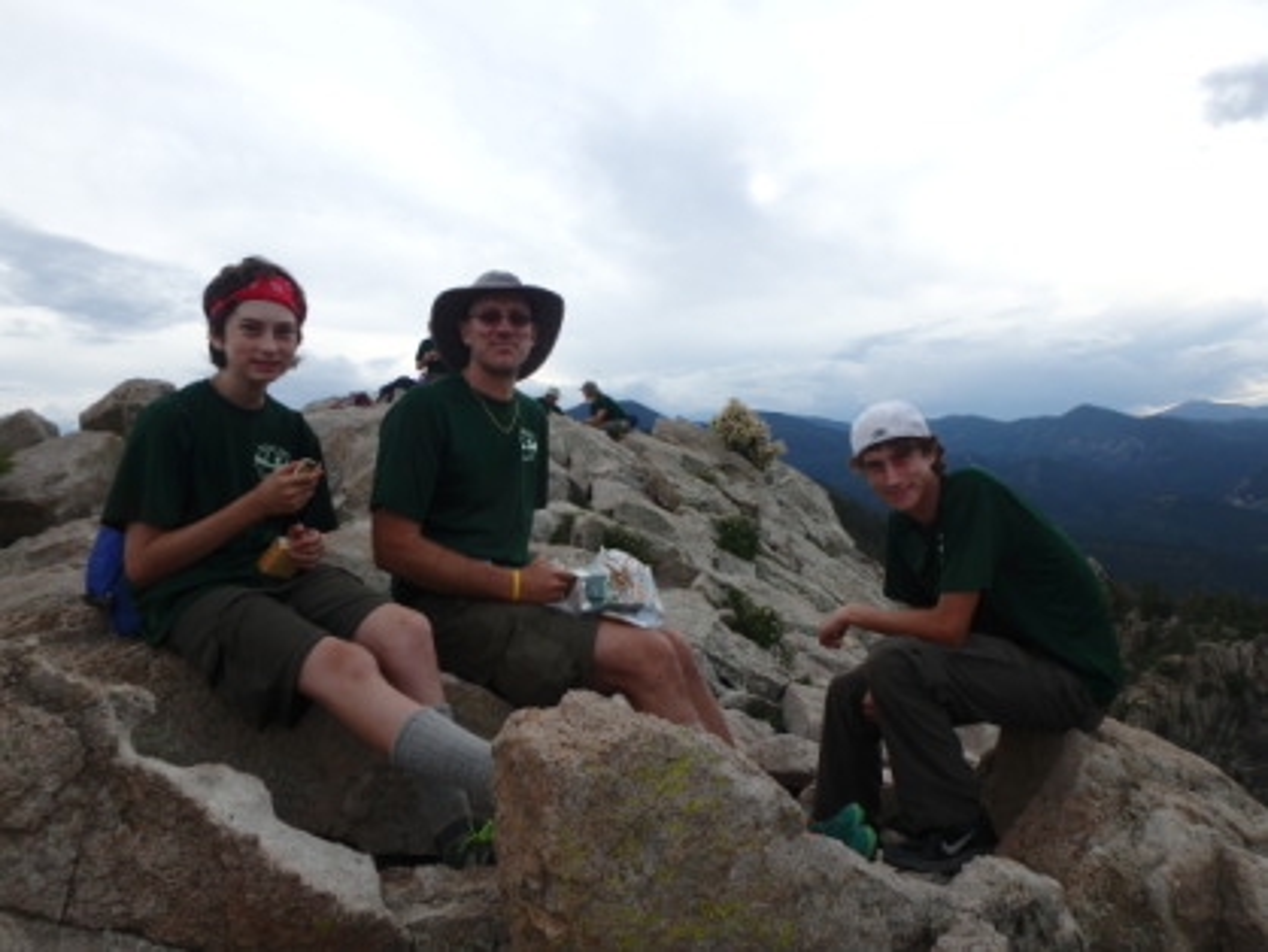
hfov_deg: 79.0
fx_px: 770
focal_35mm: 21
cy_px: 476
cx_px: 634
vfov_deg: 63.5
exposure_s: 1/640
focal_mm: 3.7
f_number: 3.5
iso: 125
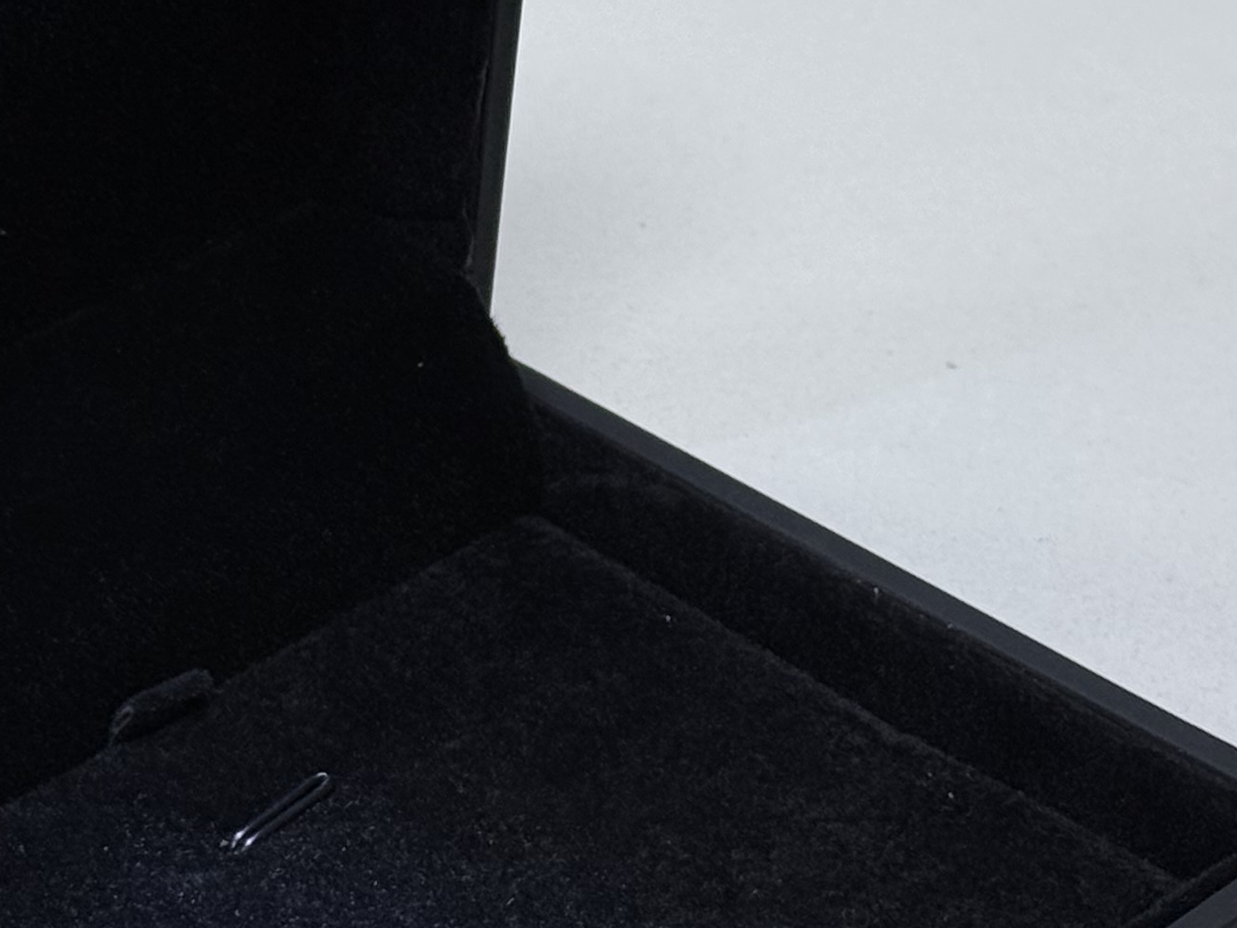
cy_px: 420
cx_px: 424
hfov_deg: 13.5
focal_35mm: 146
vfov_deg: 10.2
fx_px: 5216
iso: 64
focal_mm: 6.76
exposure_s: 1/100
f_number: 1.78
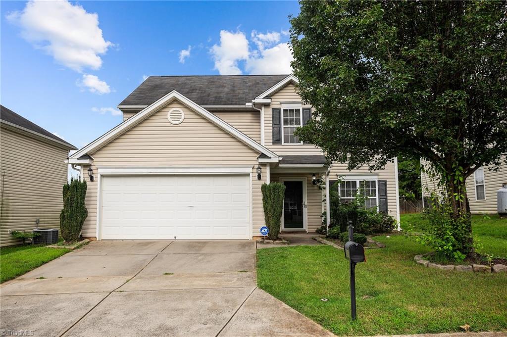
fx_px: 422
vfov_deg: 43.5
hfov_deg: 62.0
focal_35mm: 30
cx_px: 254
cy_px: 168
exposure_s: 1/160
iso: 160
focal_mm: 30
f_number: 8
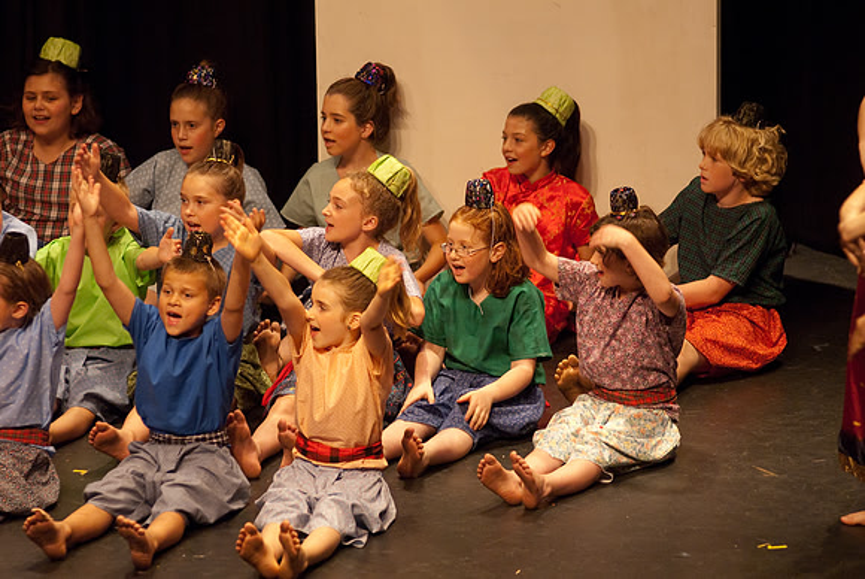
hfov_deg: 8.6
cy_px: 290
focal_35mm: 240
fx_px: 5772
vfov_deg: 5.7
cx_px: 432
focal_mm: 160
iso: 1000
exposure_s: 1/160
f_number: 2.8
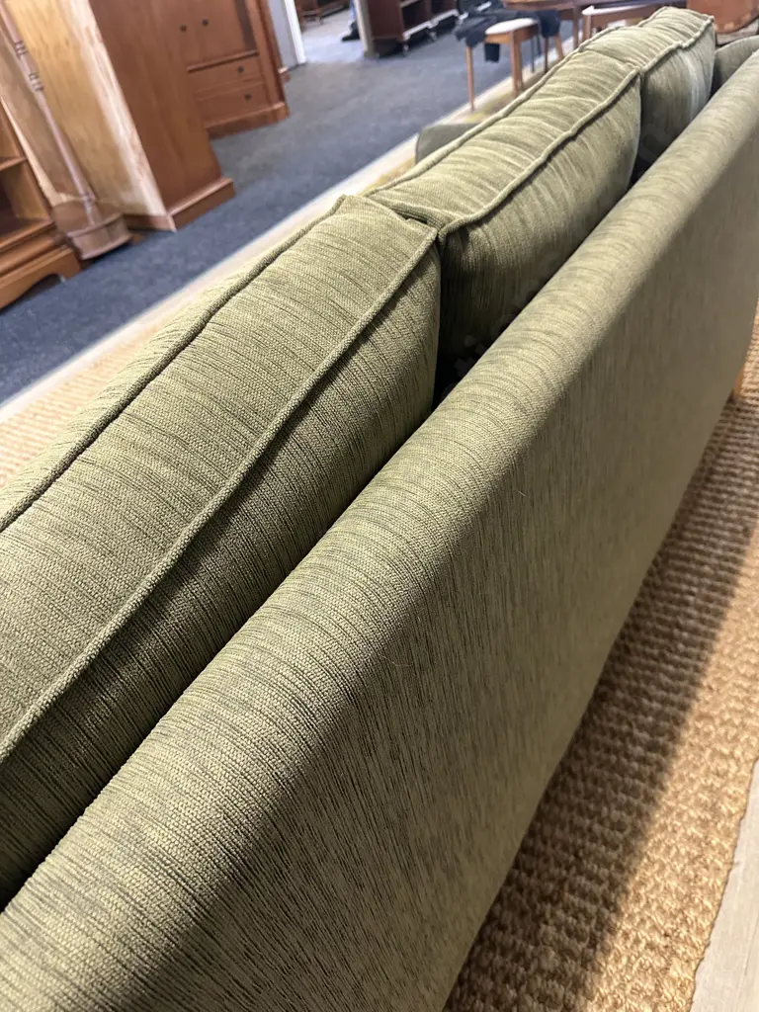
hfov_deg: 56.8
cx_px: 380
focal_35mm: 24
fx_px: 702
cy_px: 506
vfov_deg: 71.6
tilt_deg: -37.4
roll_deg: +14.8
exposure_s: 1/50
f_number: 1.78
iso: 500
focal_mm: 6.86
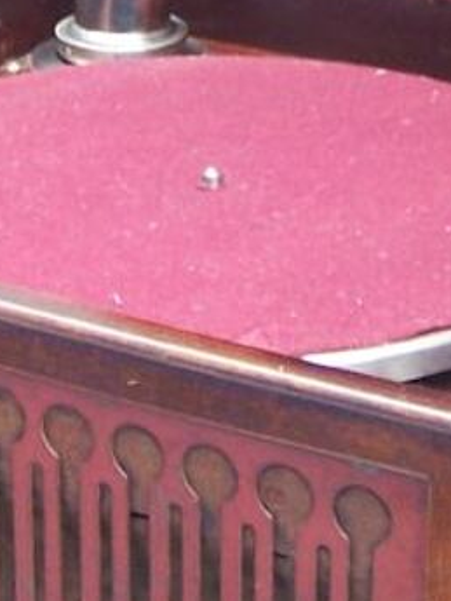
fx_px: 2552
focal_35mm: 147
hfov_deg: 10.1
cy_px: -83
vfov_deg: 13.1
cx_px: 273
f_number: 2.8
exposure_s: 1/10
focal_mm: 6.3
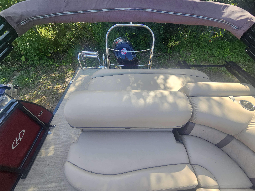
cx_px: 128
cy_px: 96
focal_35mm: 13
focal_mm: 2.2
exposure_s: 1/335
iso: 50
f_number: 2.2
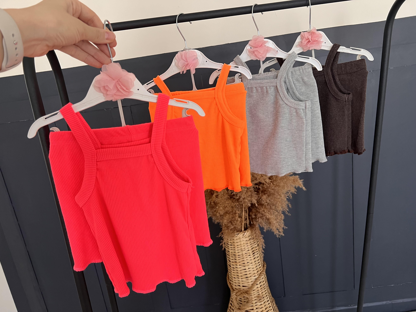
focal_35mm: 26
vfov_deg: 53.1
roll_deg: +8.3
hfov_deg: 67.3
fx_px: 312
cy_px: 156
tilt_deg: -15.2
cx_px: 208
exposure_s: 1/93
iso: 125
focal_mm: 5.7
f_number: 1.5
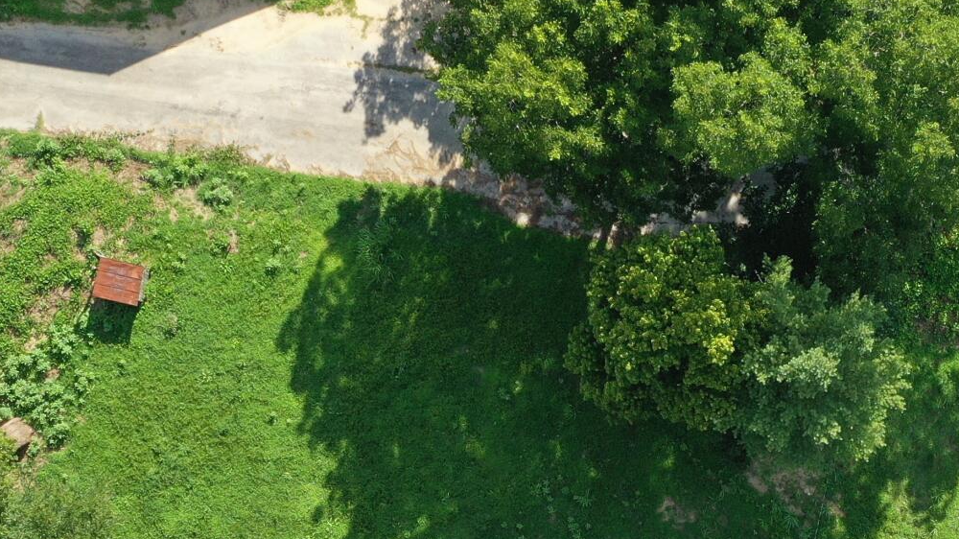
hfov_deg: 24.1
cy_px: 643
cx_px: 635
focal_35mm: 88
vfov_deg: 13.4
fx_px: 2237
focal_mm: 10.26
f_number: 3.5
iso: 100
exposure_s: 1/50
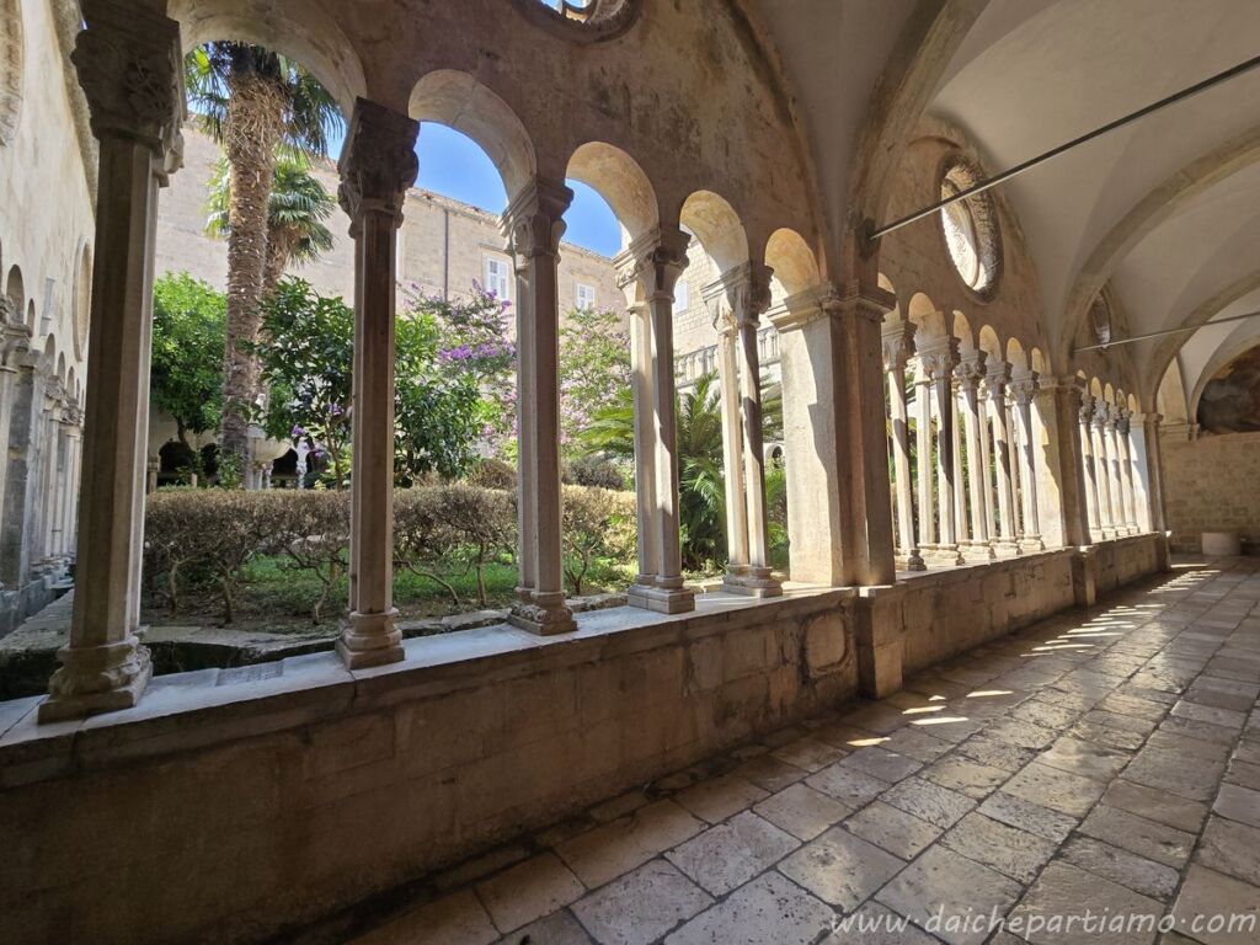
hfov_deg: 106.2
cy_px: 472
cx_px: 630
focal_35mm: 13
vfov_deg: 89.9
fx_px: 473
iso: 50
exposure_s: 1/452
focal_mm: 2.2
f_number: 2.2
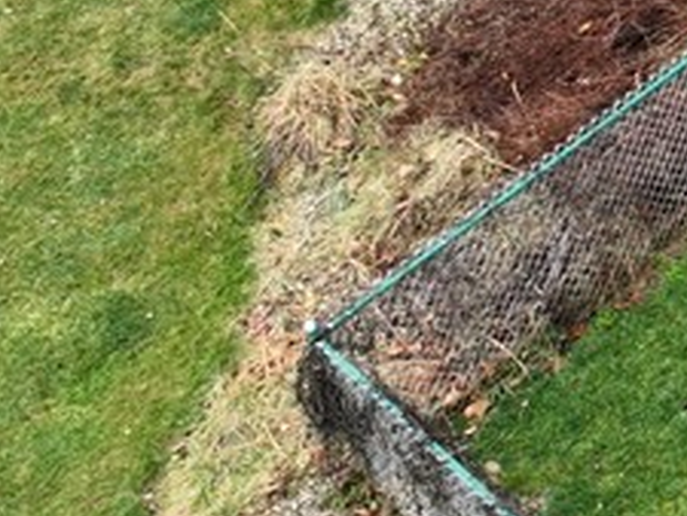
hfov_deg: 14.4
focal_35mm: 109
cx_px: 1459
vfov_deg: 12.4
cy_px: -432
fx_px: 2164
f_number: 2.8
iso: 100
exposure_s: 1/80
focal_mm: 12.29
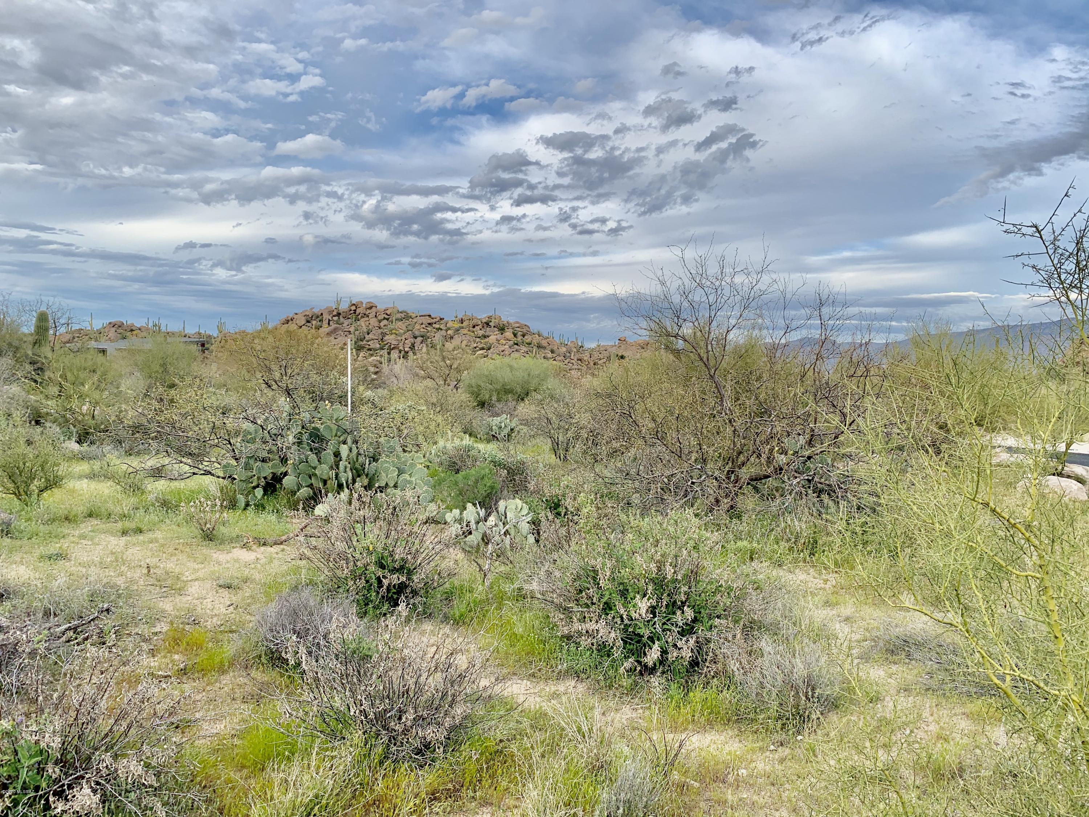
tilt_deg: -3.2
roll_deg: -1.7
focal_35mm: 26
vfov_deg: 53.1
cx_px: 544
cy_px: 408
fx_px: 818
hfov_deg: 67.3
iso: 25
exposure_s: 1/635
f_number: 1.8
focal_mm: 4.25
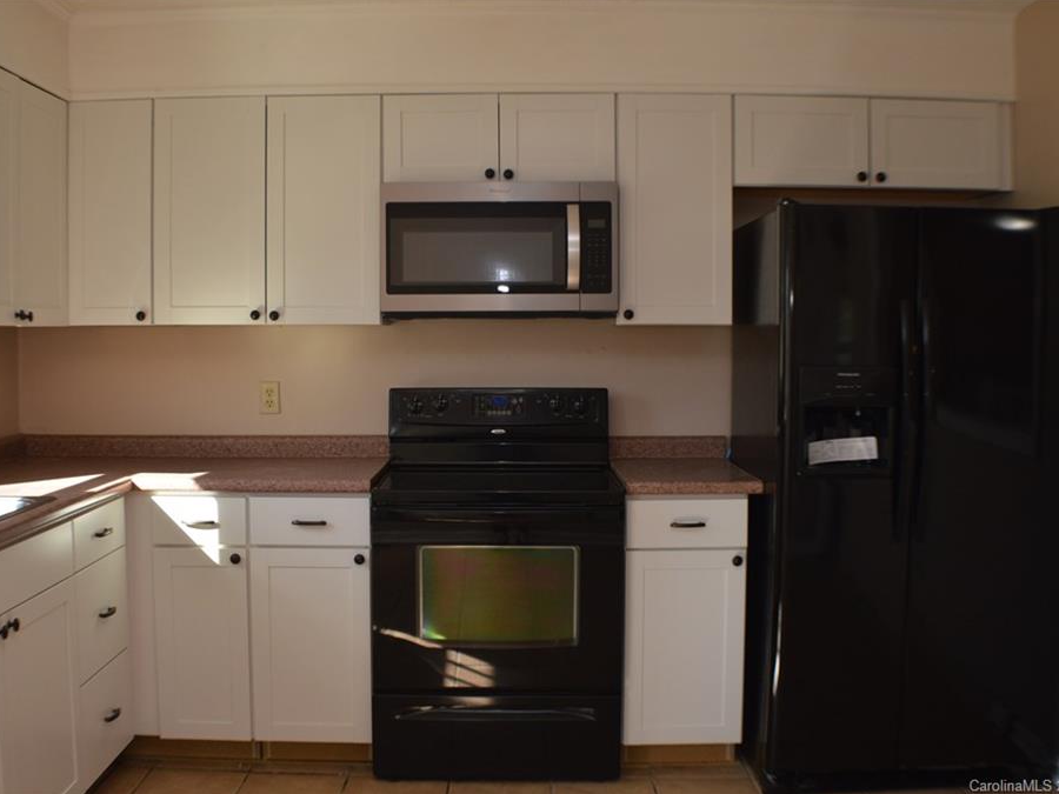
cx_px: 494
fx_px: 1455
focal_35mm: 48
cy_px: 396
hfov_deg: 40.0
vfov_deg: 30.5
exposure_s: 1/125
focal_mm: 29
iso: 400
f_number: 5.6
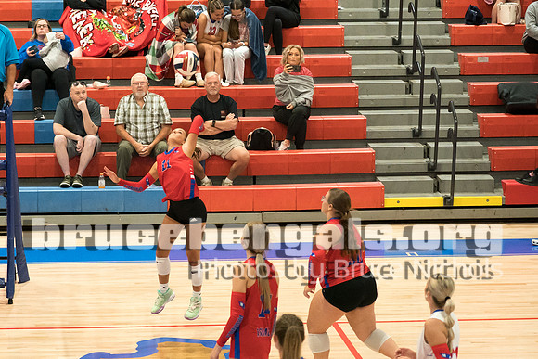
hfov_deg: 13.5
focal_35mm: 152
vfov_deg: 9.0
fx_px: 2272
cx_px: 192
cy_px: 188
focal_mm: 70
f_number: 2.8
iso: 4000
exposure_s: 1/1000
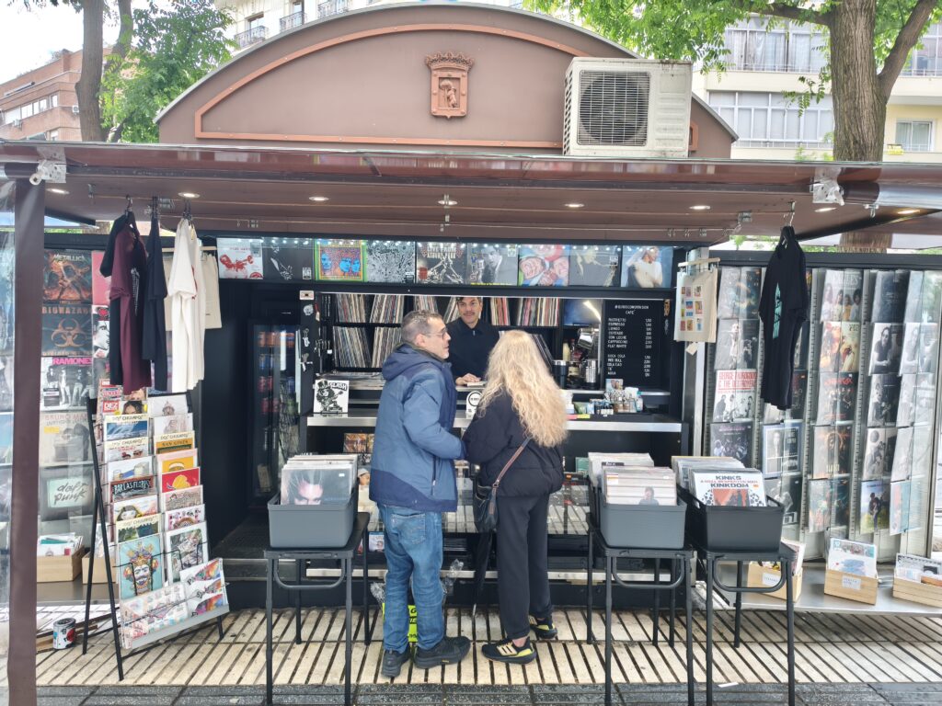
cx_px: 471
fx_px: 626
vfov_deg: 58.9
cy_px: 353
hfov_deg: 73.9
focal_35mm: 23
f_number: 1.62
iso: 320
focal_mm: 6.45
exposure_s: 1/100
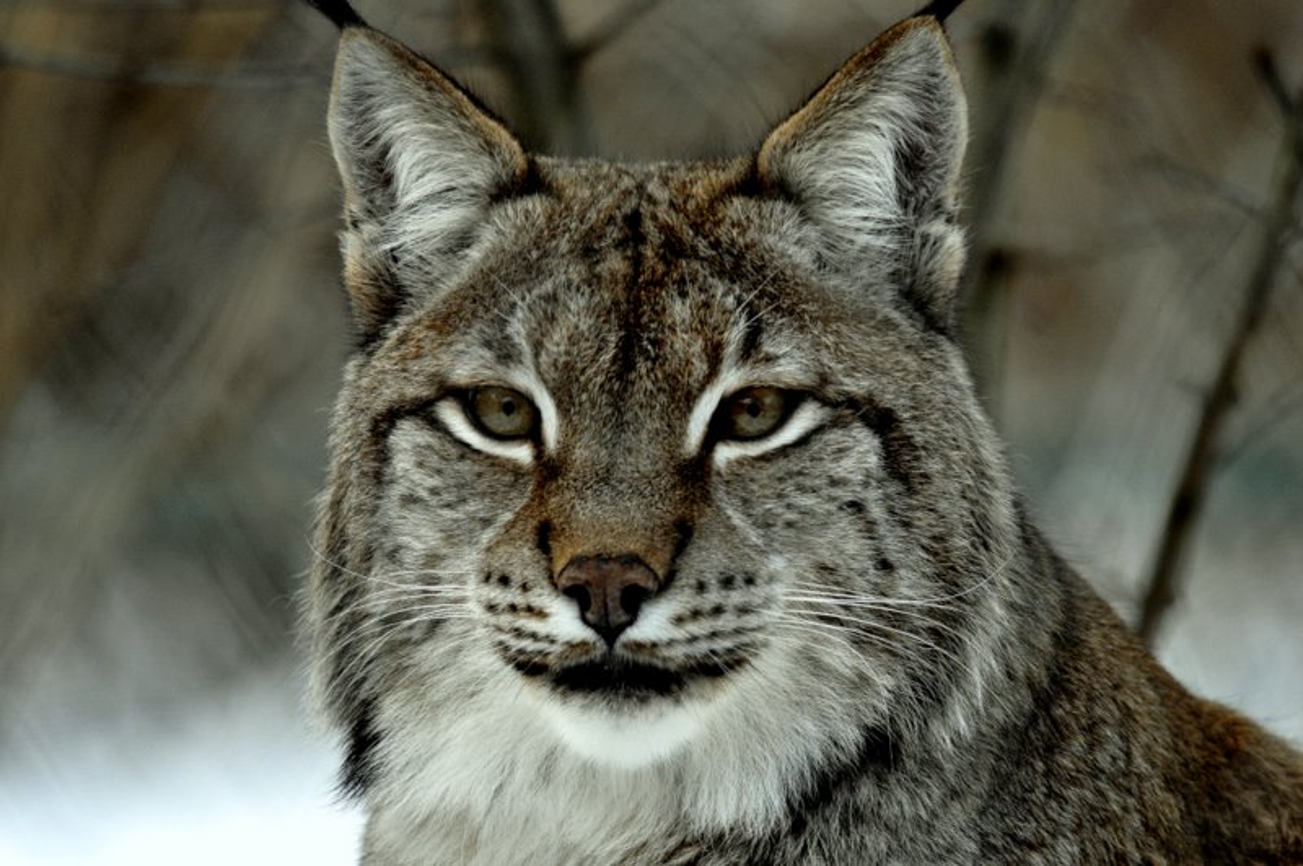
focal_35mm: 675
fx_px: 24411
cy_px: 433
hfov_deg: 3.1
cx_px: 652
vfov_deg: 2.0
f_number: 6.3
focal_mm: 450
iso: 400
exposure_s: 1/250
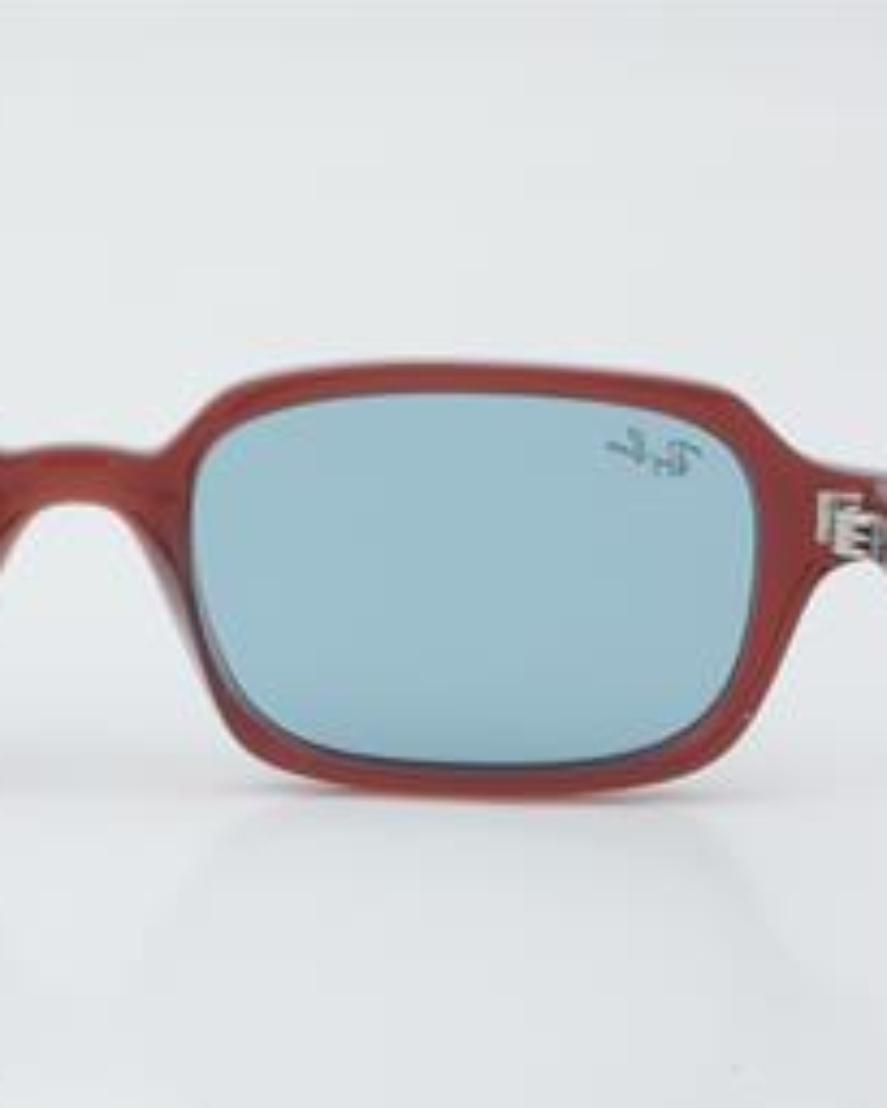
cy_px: 567
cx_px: 74
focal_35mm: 121
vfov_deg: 15.9
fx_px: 3959
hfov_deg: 12.7
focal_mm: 55
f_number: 32
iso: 100
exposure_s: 1/3
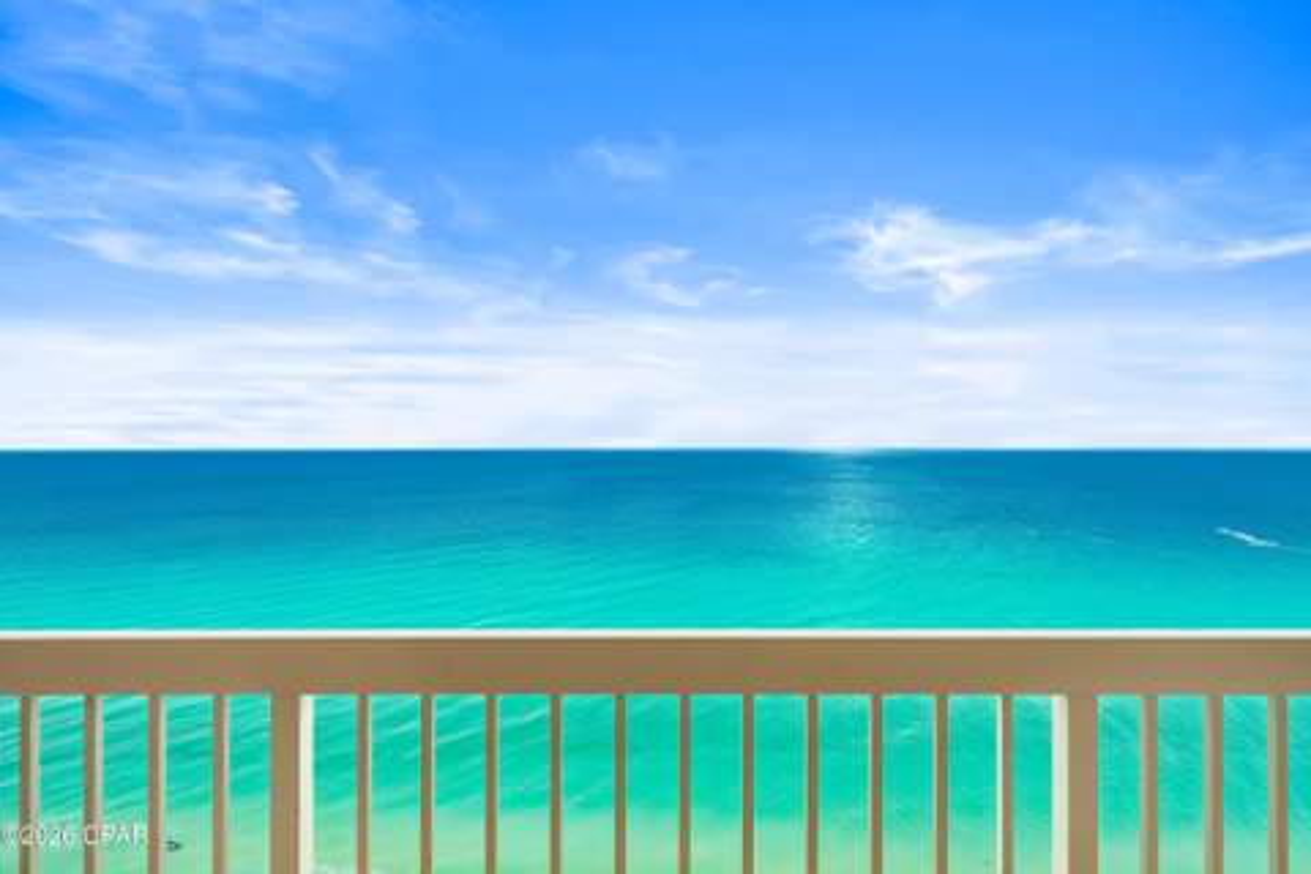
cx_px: 656
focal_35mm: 19
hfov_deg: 86.9
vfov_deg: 64.6
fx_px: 692
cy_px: 437
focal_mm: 19
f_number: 8
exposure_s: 1/13
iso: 100
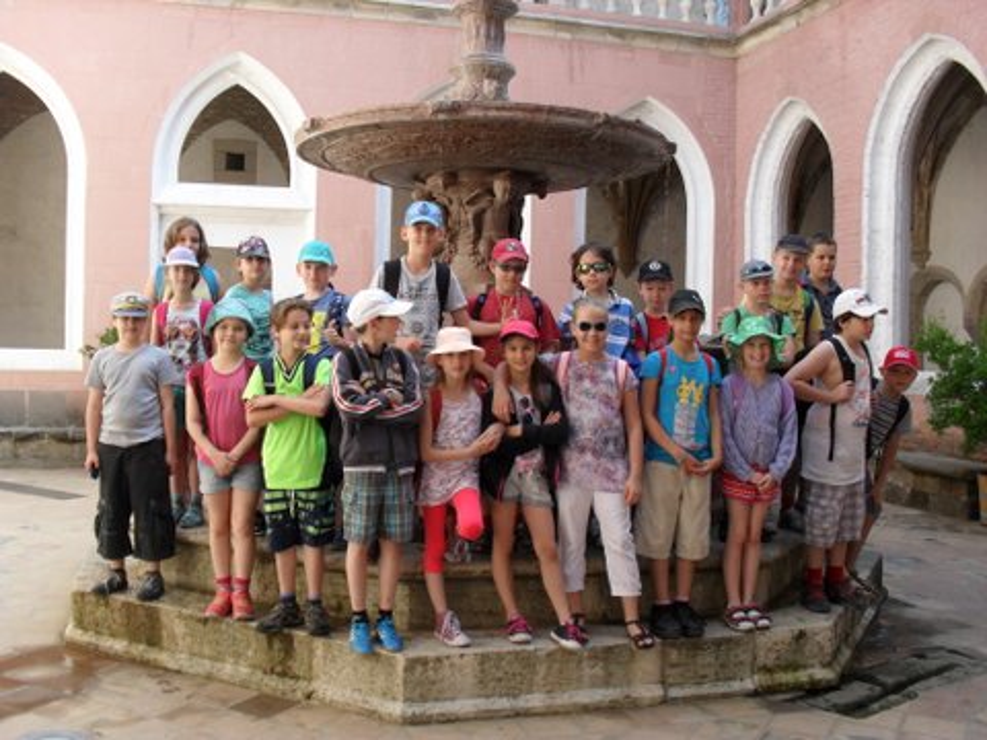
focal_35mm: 35
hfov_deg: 52.6
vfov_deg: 40.7
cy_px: 370
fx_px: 998
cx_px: 494
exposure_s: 1/125
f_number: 3.2
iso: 100
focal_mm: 6.3
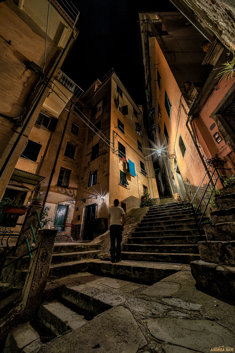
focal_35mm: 12
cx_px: 118
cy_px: 176
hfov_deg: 90.0
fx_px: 117
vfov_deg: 112.6
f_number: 16
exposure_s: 13
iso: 100
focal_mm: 12
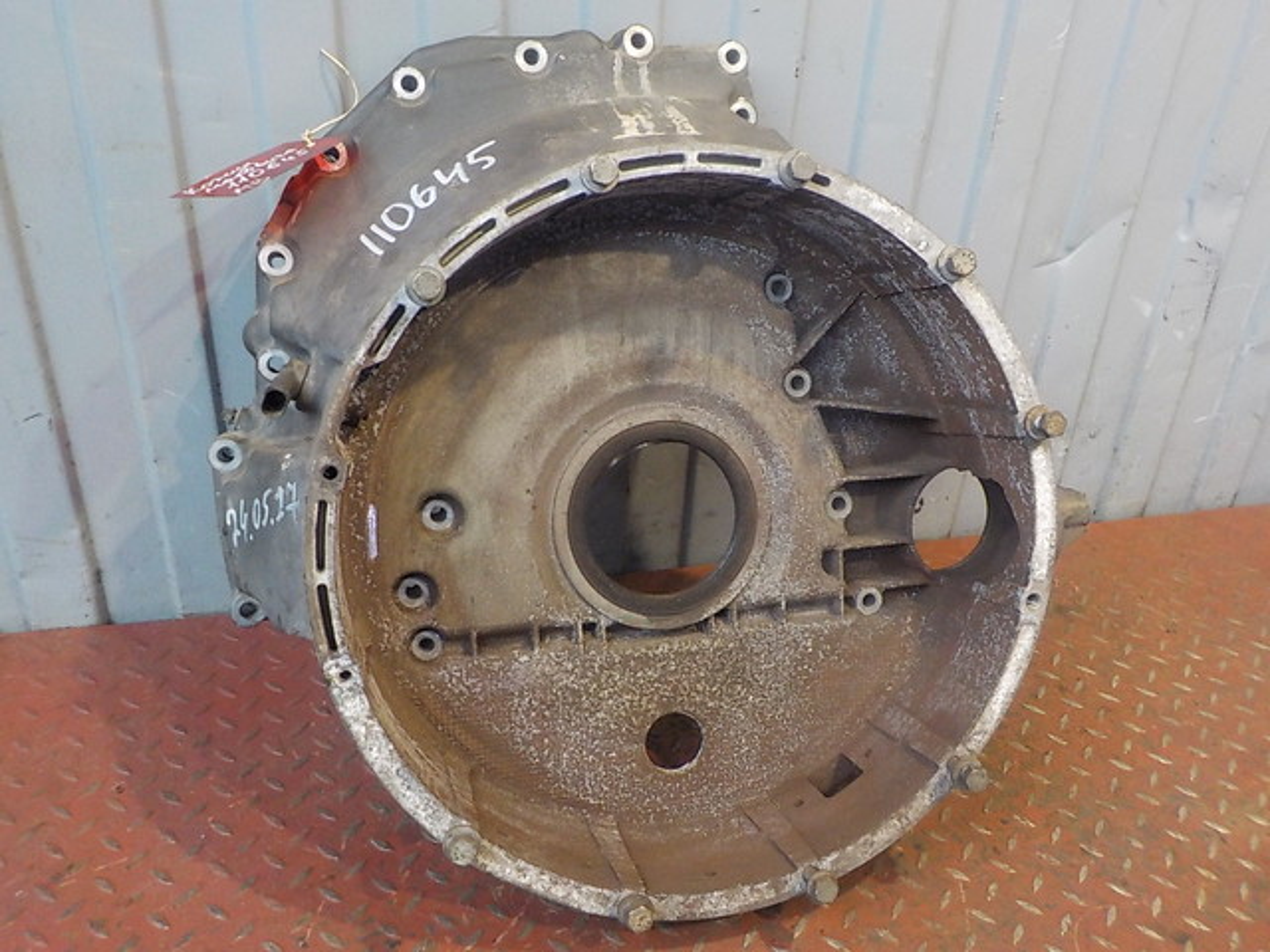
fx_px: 1101
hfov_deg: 60.0
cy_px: 476
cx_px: 635
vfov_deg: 46.8
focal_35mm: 30
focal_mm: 4.1
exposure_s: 1/25
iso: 400
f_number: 3.3
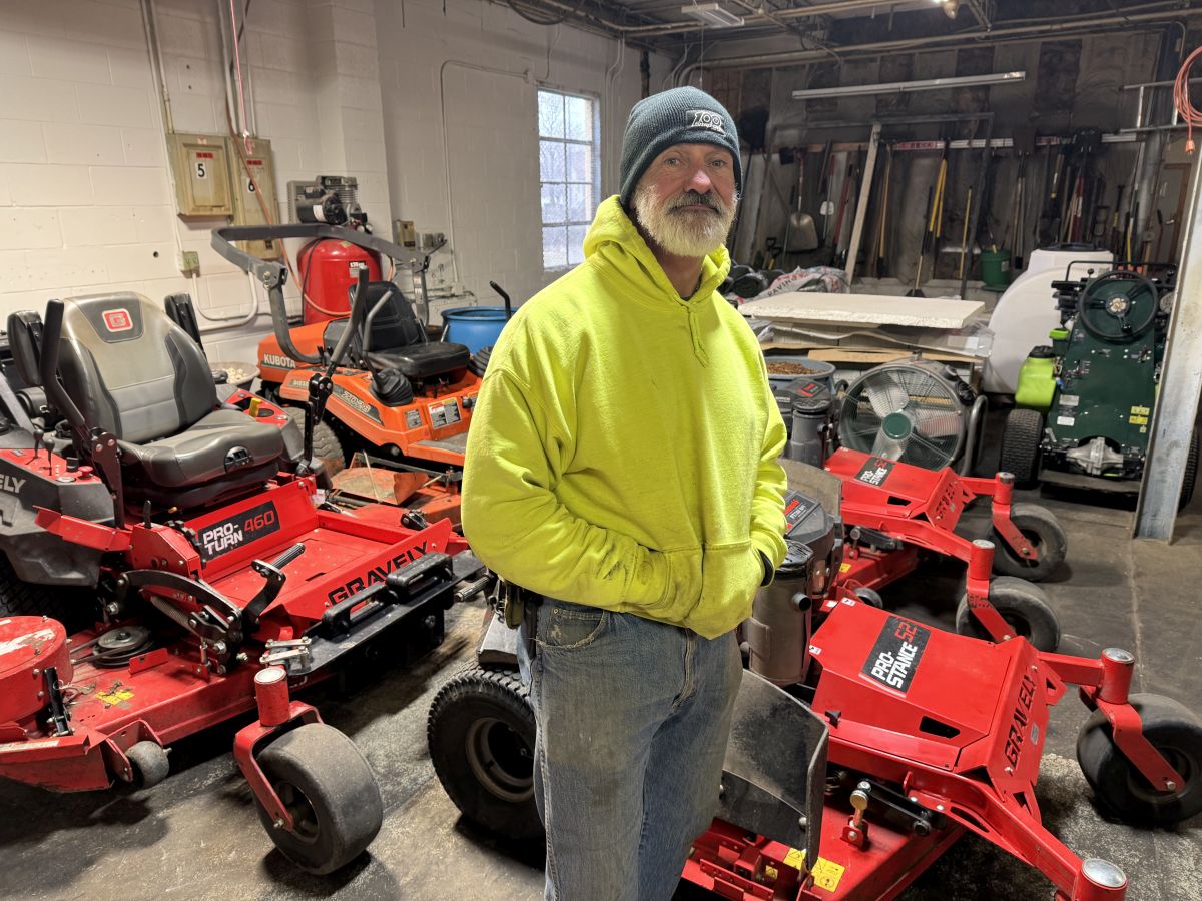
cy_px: 450
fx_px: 833
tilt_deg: -16.2
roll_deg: +0.0
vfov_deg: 56.8
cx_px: 601
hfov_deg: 71.6
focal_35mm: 24
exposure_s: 1/60
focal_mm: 6.76
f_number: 1.78
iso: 160
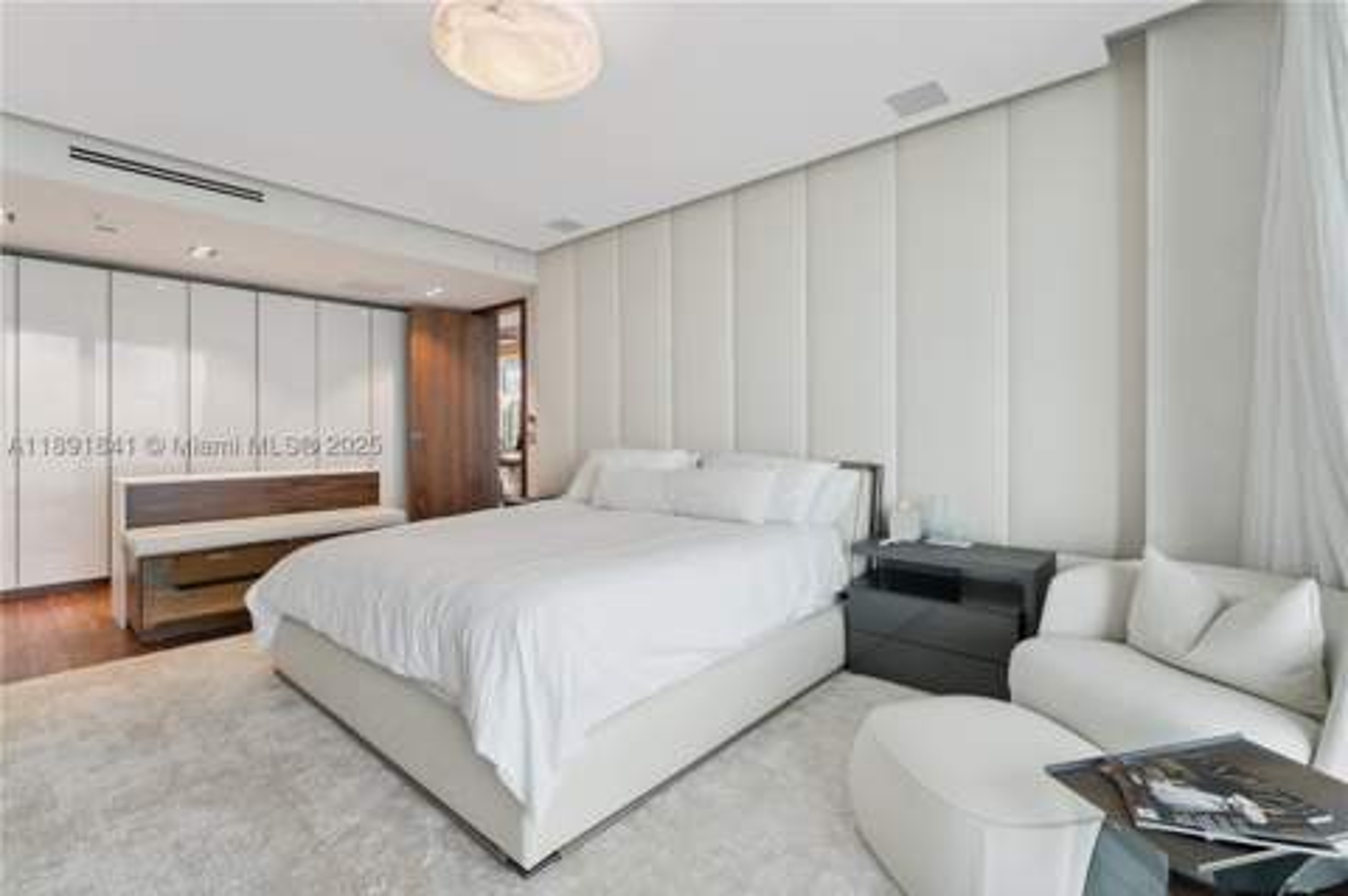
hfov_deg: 96.4
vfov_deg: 73.3
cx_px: 674
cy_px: 448
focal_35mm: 16
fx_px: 602
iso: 200
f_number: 9
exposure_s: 1/25
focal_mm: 16.1
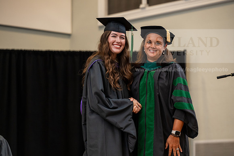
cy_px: 78
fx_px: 780
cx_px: 117
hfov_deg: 17.1
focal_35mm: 120
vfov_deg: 11.4
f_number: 3.5
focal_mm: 120
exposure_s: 1/200
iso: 1600
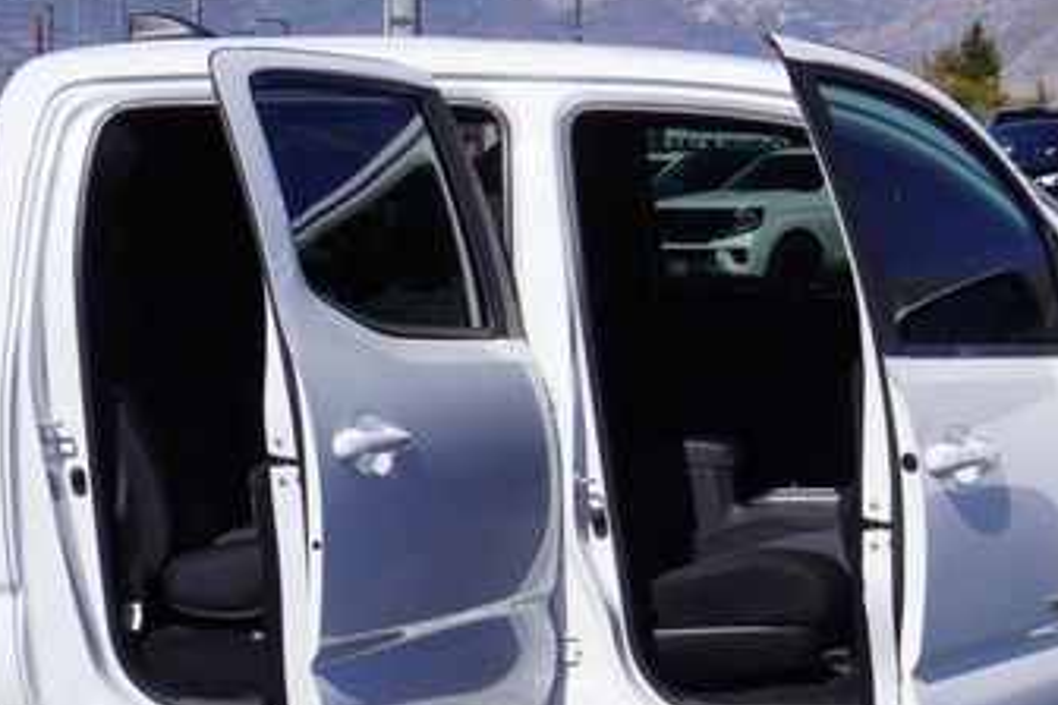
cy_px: 548
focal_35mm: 103
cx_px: 986
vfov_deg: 13.2
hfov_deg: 19.4
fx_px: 3027
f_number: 11
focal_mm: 36
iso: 100
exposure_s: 1/200
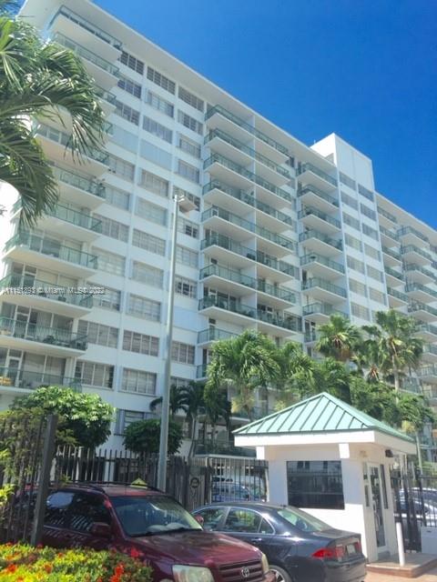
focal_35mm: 29
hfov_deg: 48.2
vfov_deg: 61.7
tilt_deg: +23.3
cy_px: 291
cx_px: 218
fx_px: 488
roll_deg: -0.2
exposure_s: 1/1163
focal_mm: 4.15
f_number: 2.2
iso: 32
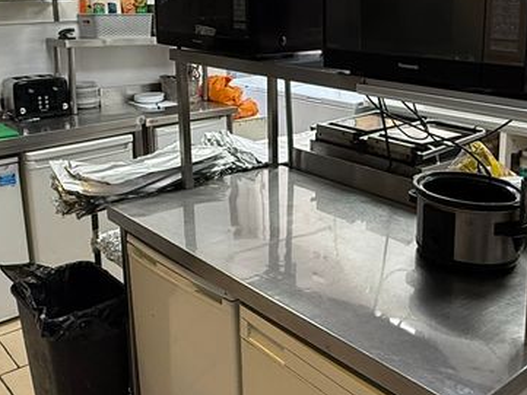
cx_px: 302
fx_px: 655
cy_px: 120
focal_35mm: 43
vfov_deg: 33.2
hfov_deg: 43.7
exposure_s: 1/100
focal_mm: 2.22
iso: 200
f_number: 2.2
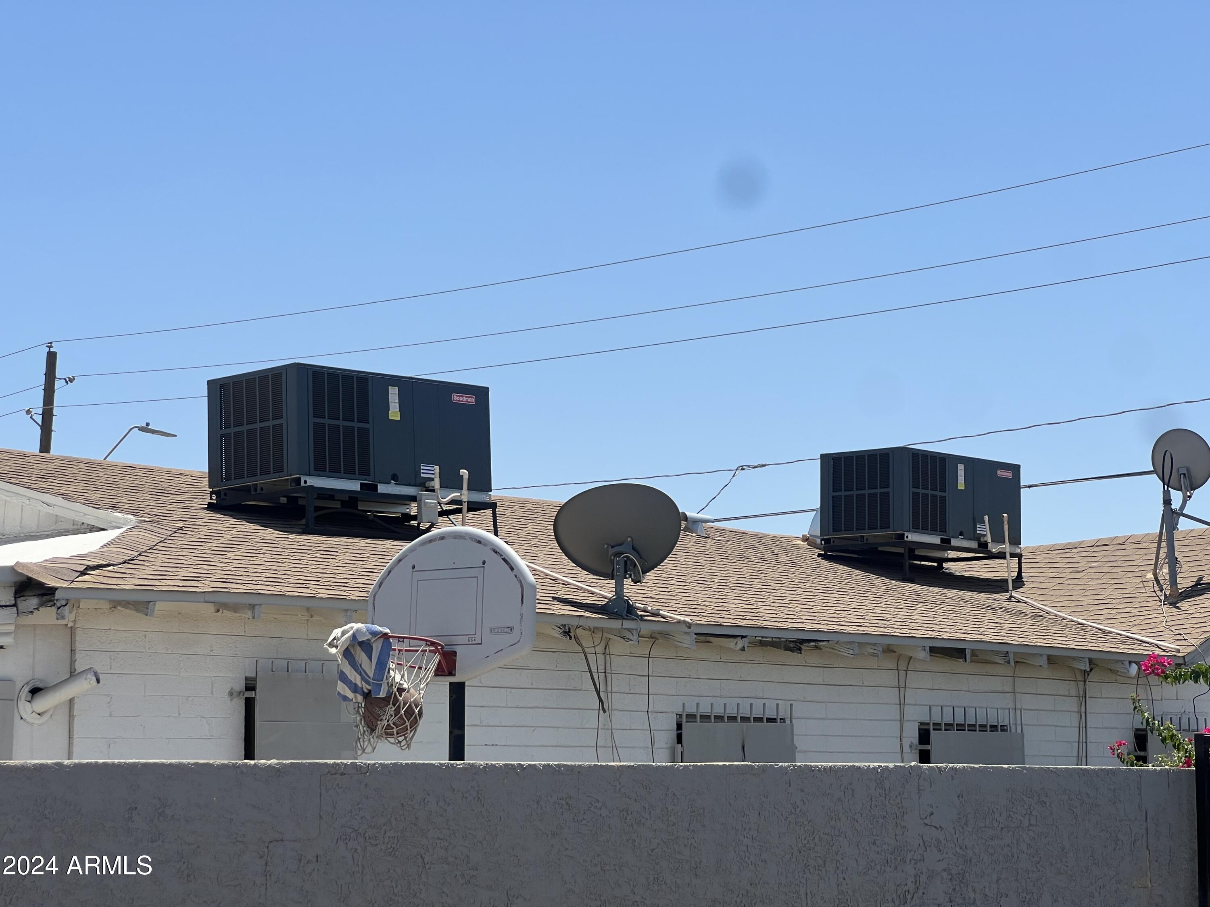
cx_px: 605
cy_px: 454
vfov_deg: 19.1
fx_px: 2692
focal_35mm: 77
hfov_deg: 25.3
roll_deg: +0.0
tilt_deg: +8.0
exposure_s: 1/1130
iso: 32
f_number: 2.8
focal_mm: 9
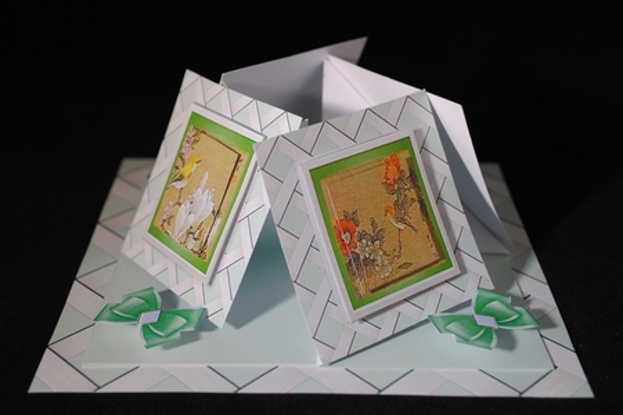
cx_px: 312
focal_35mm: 51
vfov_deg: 26.5
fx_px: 883
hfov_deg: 38.9
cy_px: 208
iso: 250
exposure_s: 1/30
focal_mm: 34
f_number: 5
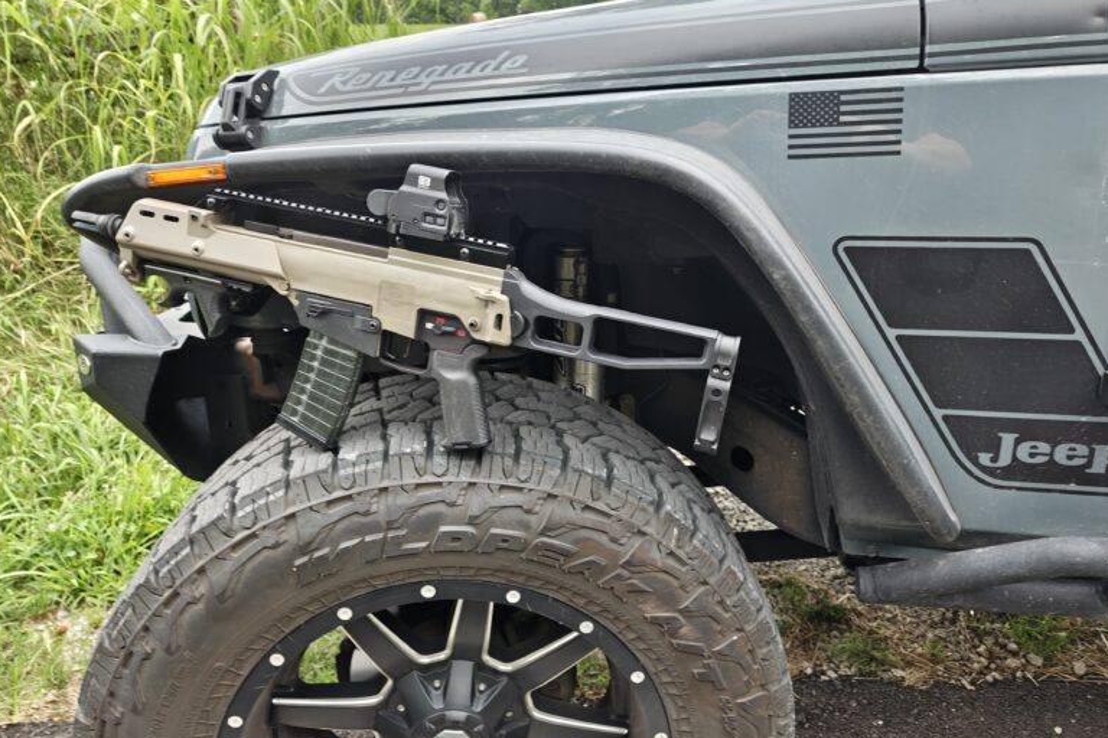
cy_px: 329
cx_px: 537
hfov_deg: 69.4
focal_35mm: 26
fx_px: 800
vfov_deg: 49.5
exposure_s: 1/120
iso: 594
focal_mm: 5.41
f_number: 1.8
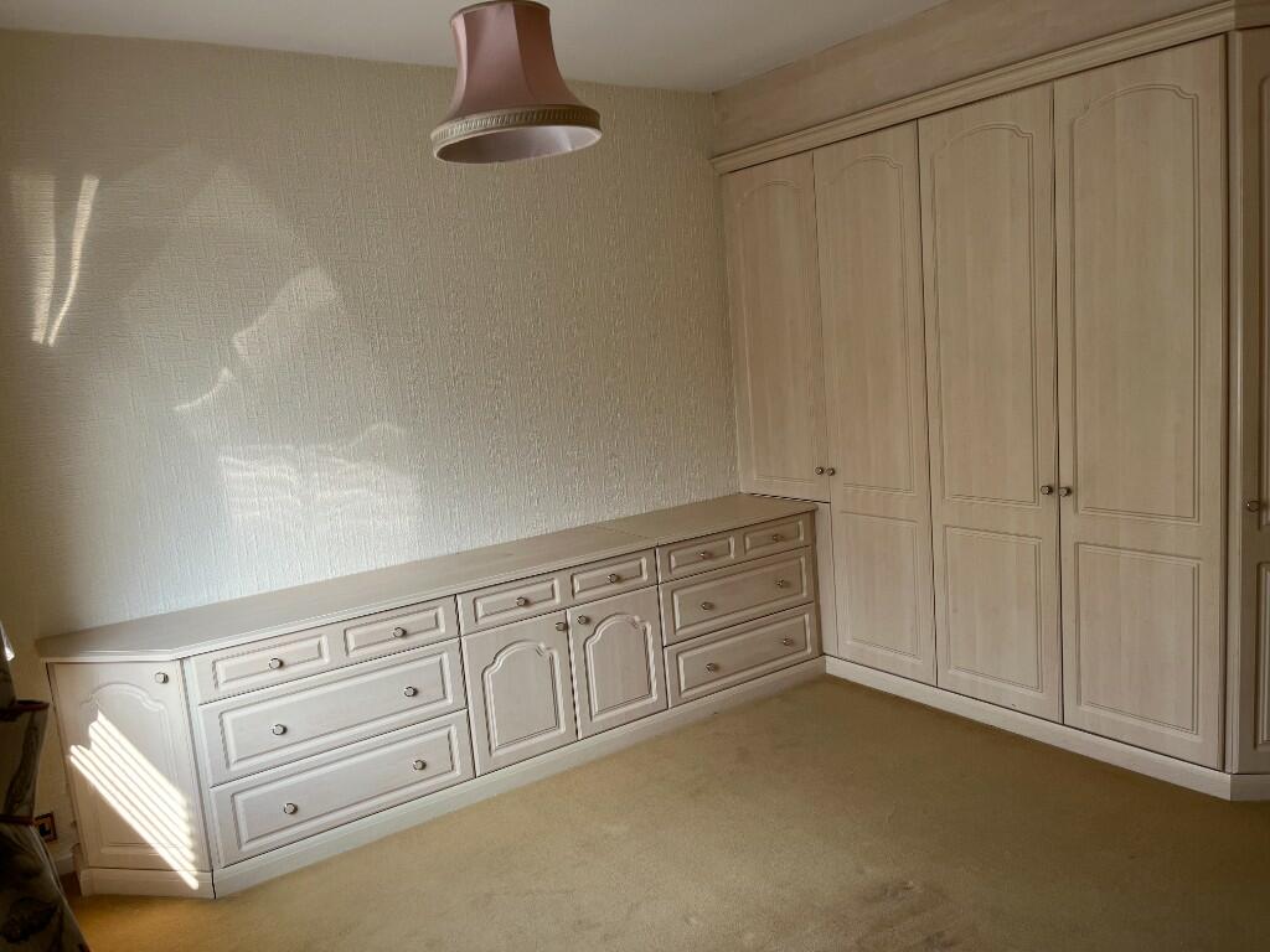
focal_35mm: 26
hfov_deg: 67.3
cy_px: 476
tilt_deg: -9.0
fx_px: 954
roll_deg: +4.5
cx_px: 635
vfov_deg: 53.1
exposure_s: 1/122
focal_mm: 5.1
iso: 40
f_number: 1.6
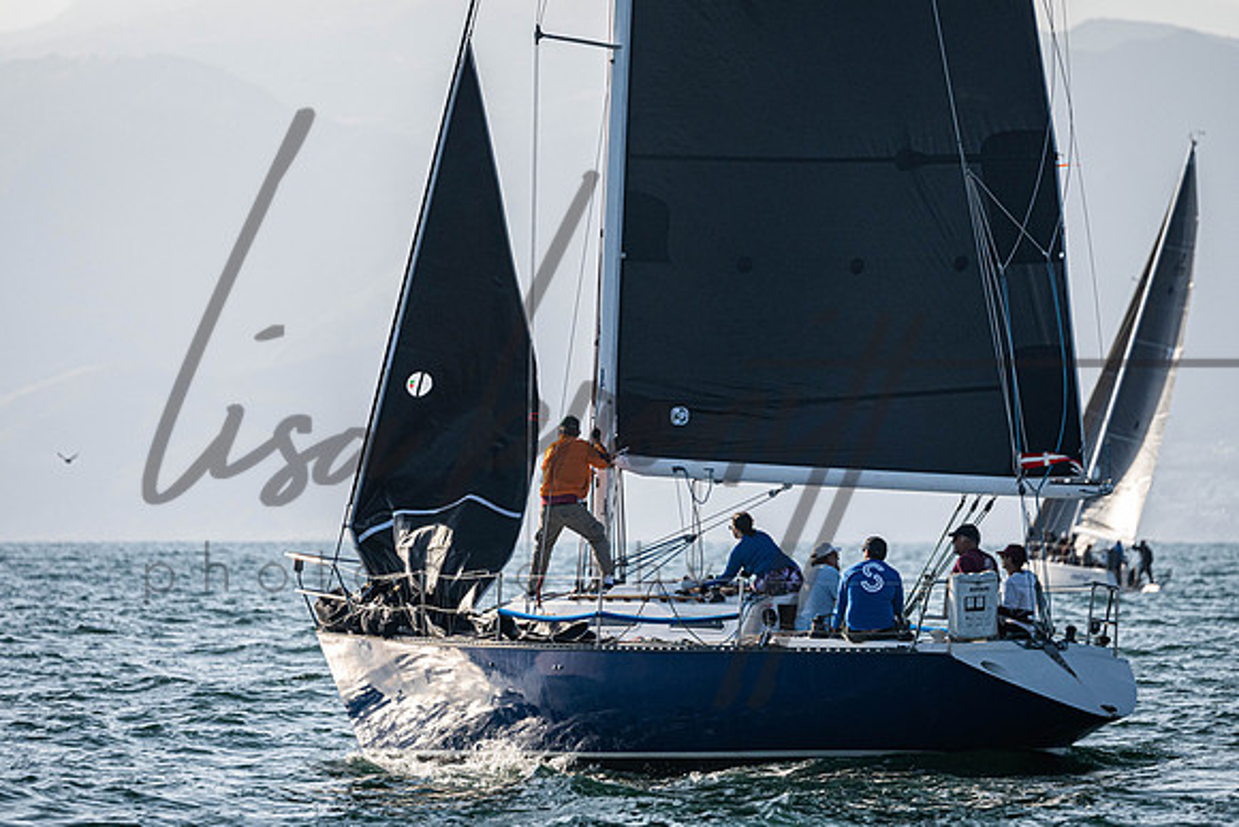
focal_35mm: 414
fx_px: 14250
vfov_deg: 3.3
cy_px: 377
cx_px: 578
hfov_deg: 5.0
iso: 400
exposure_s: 1/3200
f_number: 5.6
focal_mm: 310
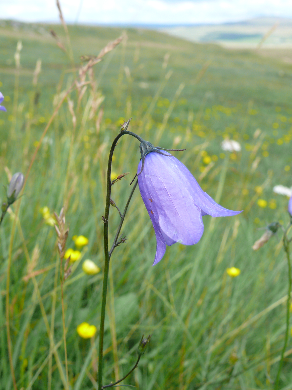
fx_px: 529
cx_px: 149
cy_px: 194
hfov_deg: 30.9
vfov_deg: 40.4
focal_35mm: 47
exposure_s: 1/200
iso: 100
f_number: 5.6
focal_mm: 7.4
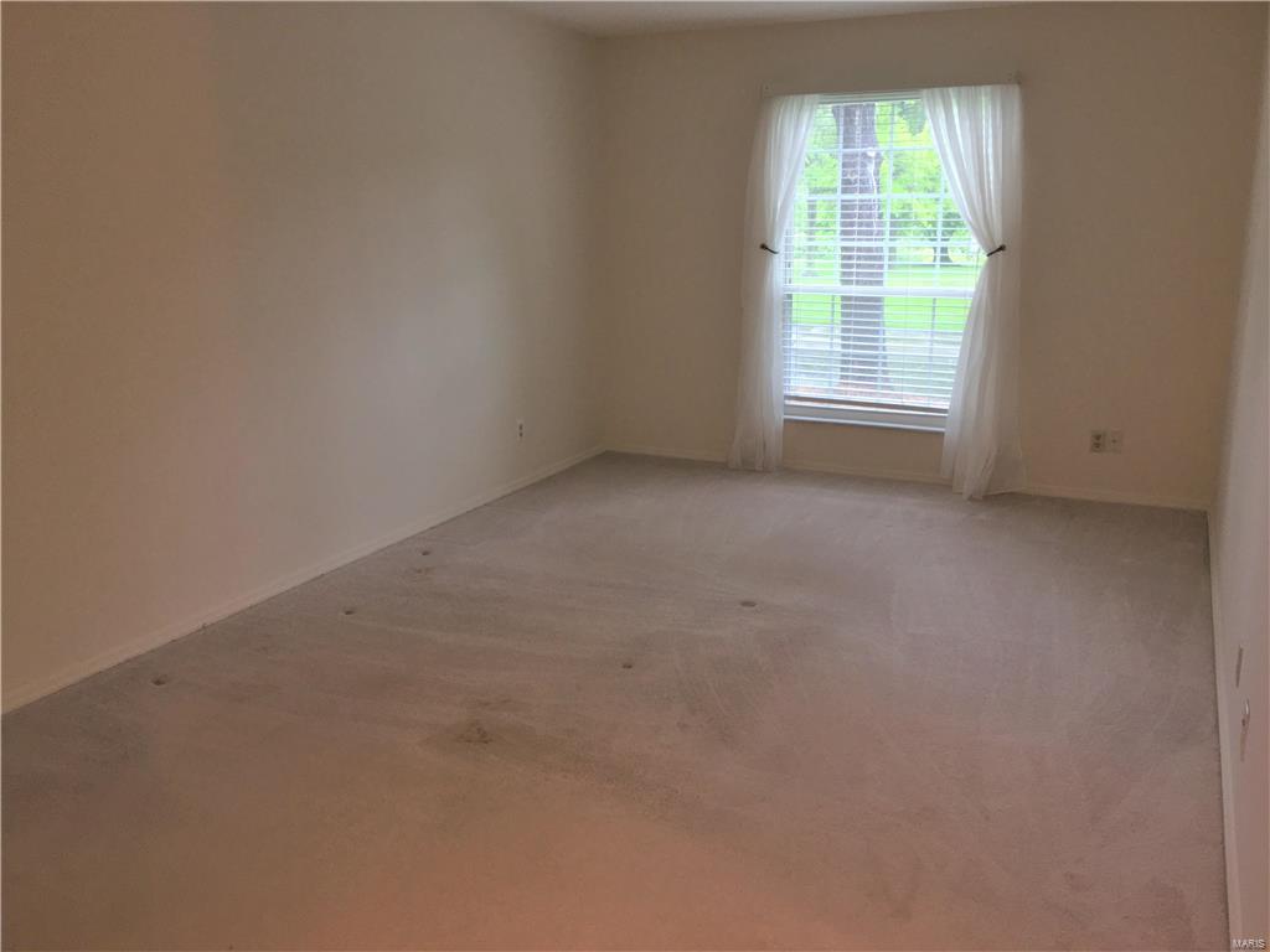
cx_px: 635
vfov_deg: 48.2
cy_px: 476
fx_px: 1064
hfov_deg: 61.7
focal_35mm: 29
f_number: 2.2
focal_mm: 4.15
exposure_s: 1/30
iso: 32
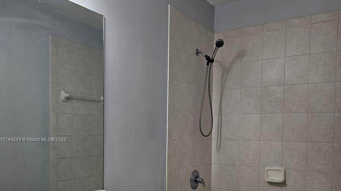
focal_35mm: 34
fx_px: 307
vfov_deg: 34.0
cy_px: 140
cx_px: 169
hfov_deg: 58.0
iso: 160
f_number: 1.7
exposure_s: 1/120
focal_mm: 6.3
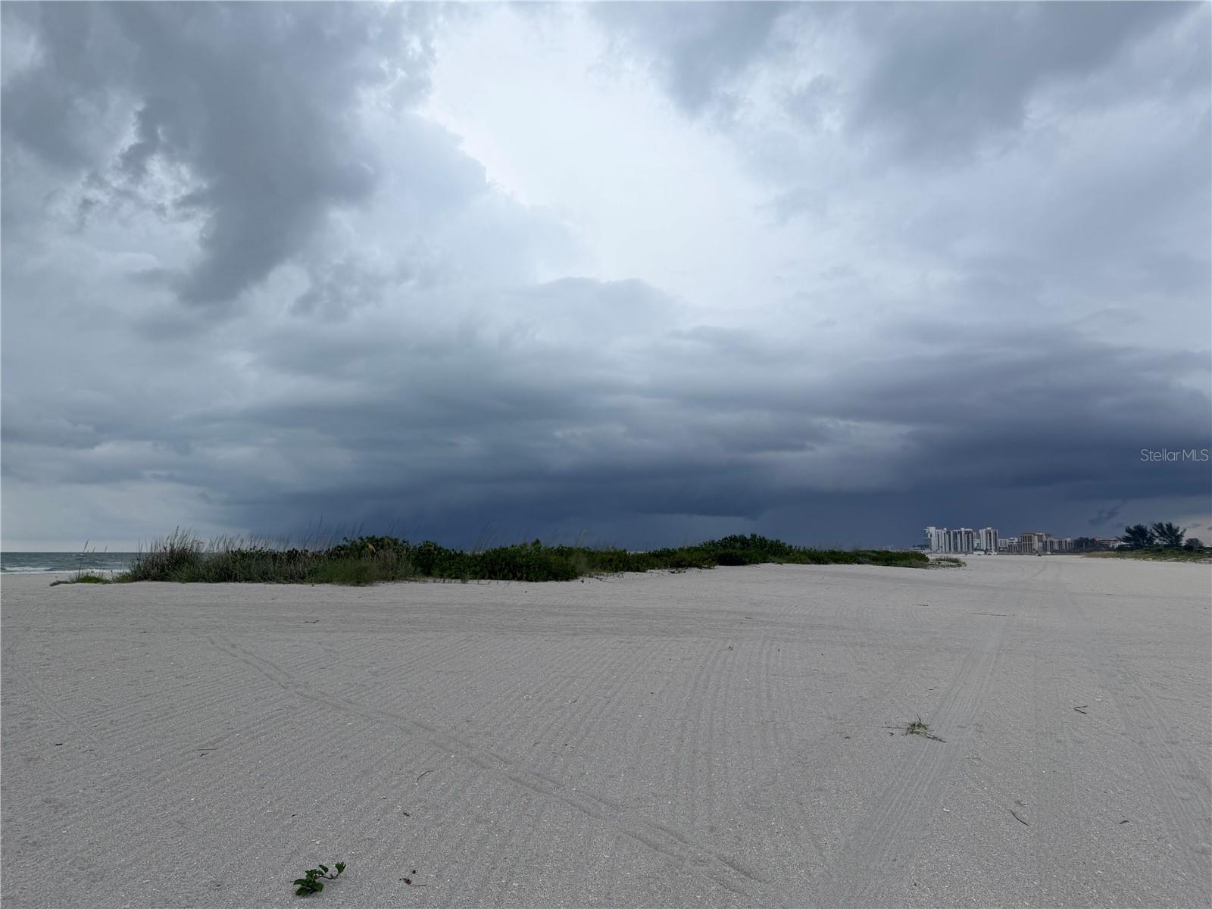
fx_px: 840
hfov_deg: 71.6
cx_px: 606
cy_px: 454
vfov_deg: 56.8
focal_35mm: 24
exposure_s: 1/1032
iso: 80
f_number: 1.78
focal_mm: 6.76
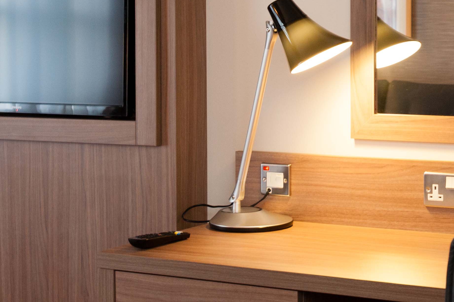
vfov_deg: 16.8
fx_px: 1021
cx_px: 367
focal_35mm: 81
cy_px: 79
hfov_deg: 24.6
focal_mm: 35
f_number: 4.5
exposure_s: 1/50
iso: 800
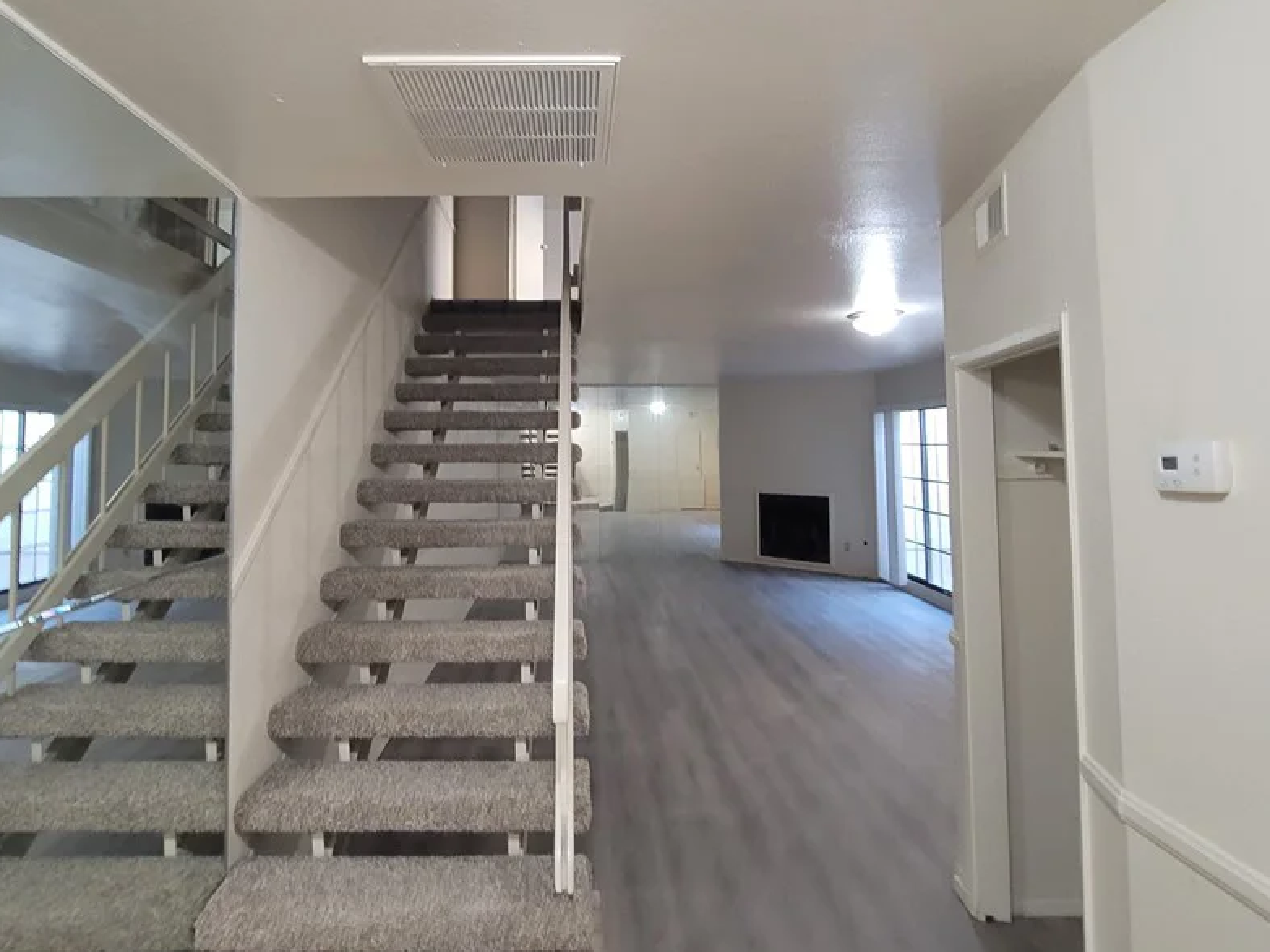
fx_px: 624
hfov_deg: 90.7
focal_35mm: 17
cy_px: 402
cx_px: 569
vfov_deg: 74.2
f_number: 2.2
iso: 640
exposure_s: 1/30
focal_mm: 2.2
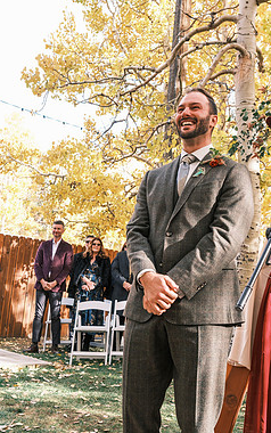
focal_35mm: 42
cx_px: 151
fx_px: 496
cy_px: 216
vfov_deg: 47.2
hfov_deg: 30.6
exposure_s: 1/125
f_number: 3.6
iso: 160
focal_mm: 18
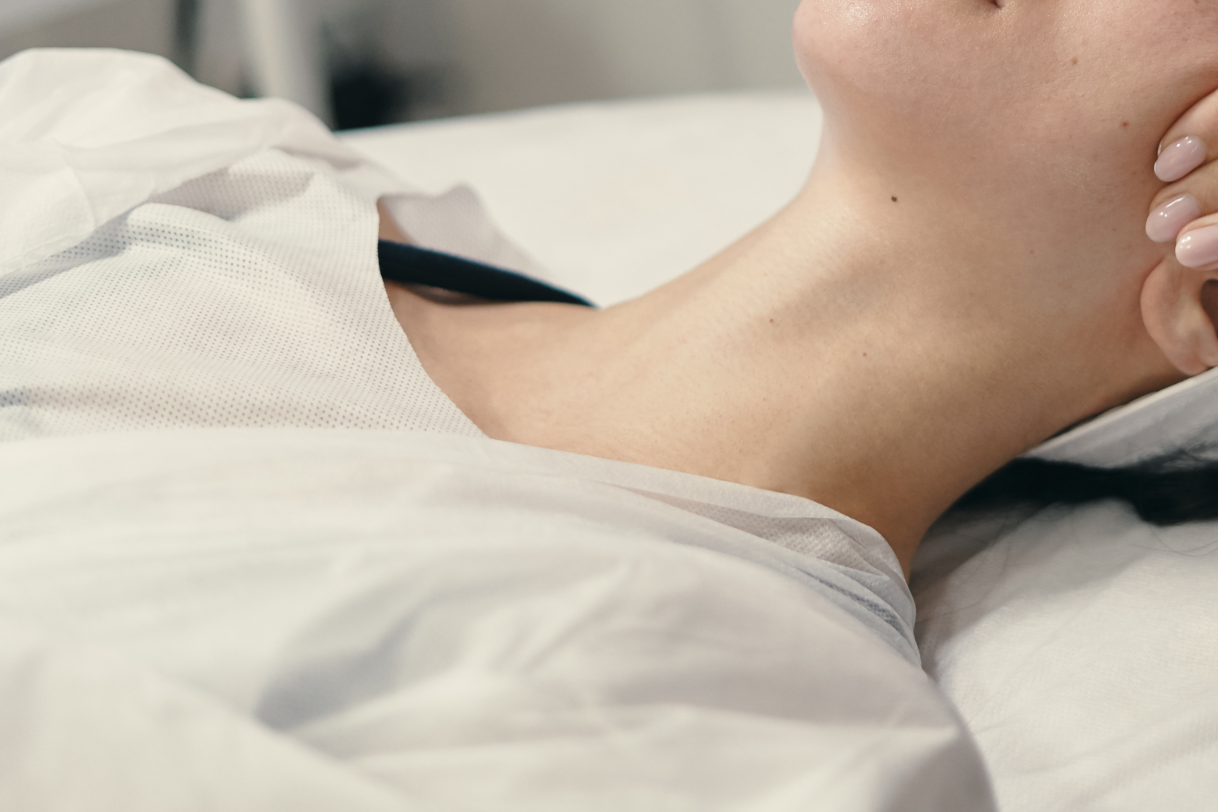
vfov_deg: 13.8
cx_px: 1028
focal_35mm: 98
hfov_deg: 20.5
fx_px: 3316
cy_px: 46
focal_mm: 50
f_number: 2
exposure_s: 1/400
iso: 1000
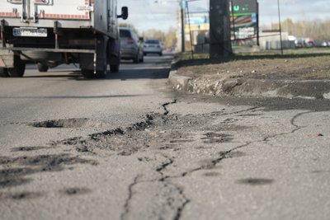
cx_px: 165
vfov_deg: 20.9
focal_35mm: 65
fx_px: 596
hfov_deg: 30.9
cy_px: 110
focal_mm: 65
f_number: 2.8
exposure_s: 1/320
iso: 400
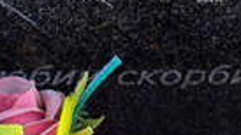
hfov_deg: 6.8
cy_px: -210
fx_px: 2032
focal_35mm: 318
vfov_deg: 3.7
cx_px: 11
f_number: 1.7
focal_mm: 4.71
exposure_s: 1/213
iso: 50
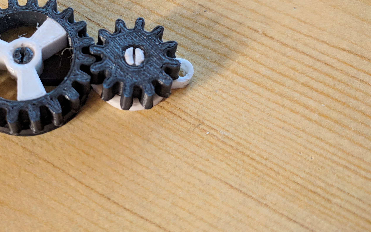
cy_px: 48
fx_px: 445
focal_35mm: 44
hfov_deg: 43.9
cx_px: 96
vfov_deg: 28.6
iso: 918
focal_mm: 4.67
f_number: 2
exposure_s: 1/28.7
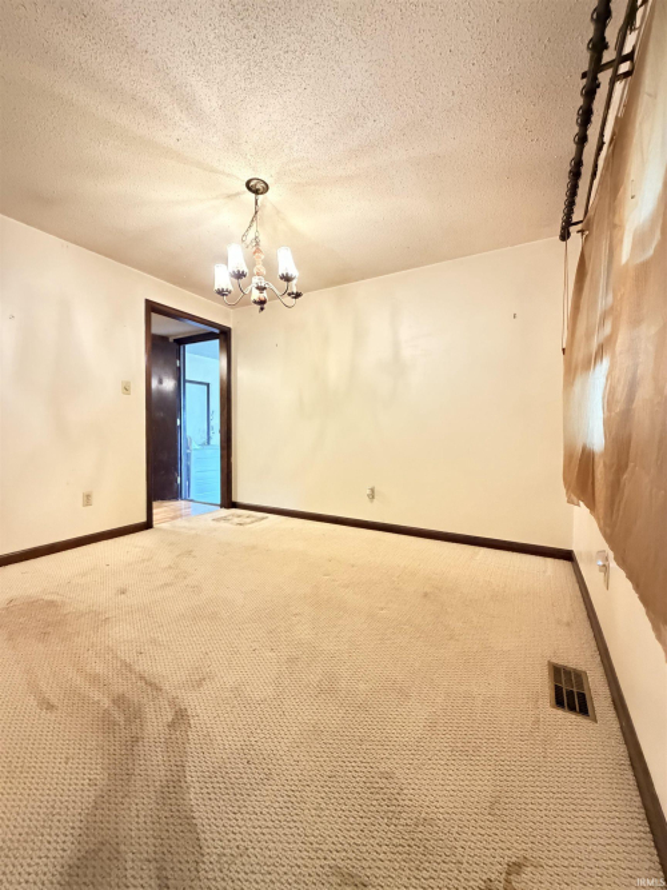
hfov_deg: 85.7
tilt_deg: -2.2
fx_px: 360
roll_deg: -0.9
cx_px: 334
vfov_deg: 102.1
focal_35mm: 14
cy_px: 445
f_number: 2.2
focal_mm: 2.22
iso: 2000
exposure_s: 1/30
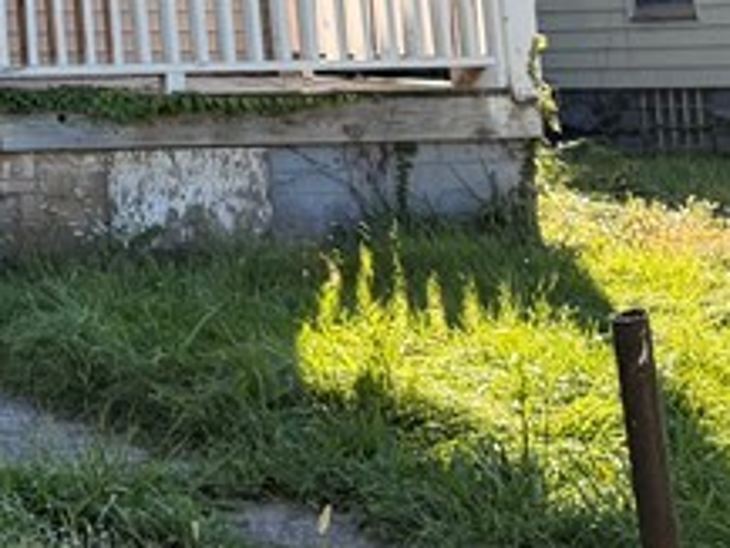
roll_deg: +1.3
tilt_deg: +10.3
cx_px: -276
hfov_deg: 16.3
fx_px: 2384
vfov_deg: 12.3
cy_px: -360
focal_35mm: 113
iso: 100
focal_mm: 6.76
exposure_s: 1/1493
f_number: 1.78
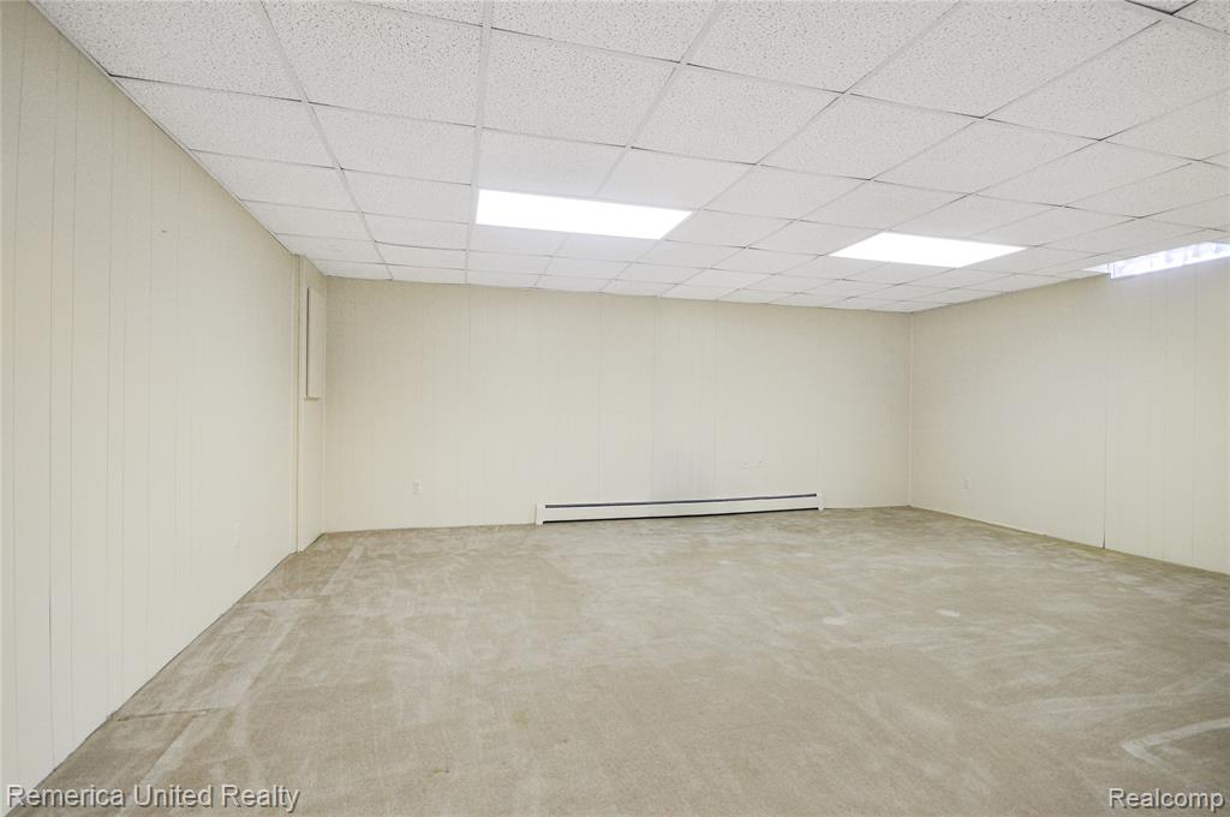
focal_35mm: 15
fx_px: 512
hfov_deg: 100.5
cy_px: 408
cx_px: 615
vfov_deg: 77.2
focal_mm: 10
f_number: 7.1
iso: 200
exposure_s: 1/8
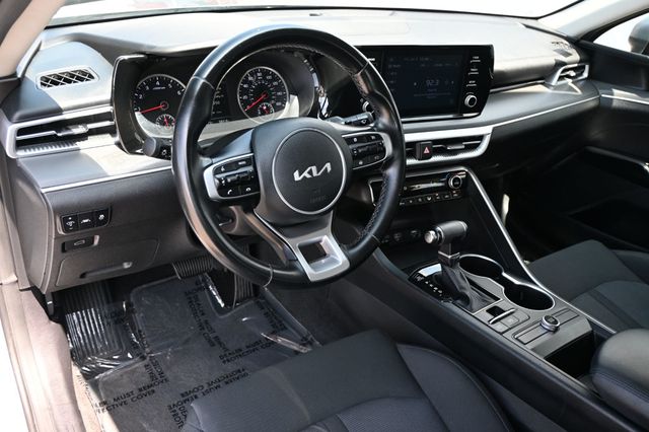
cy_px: 216
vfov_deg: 43.6
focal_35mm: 30
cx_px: 324
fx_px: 541
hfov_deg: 62.0
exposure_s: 1/125
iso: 500
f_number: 3.8
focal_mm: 20
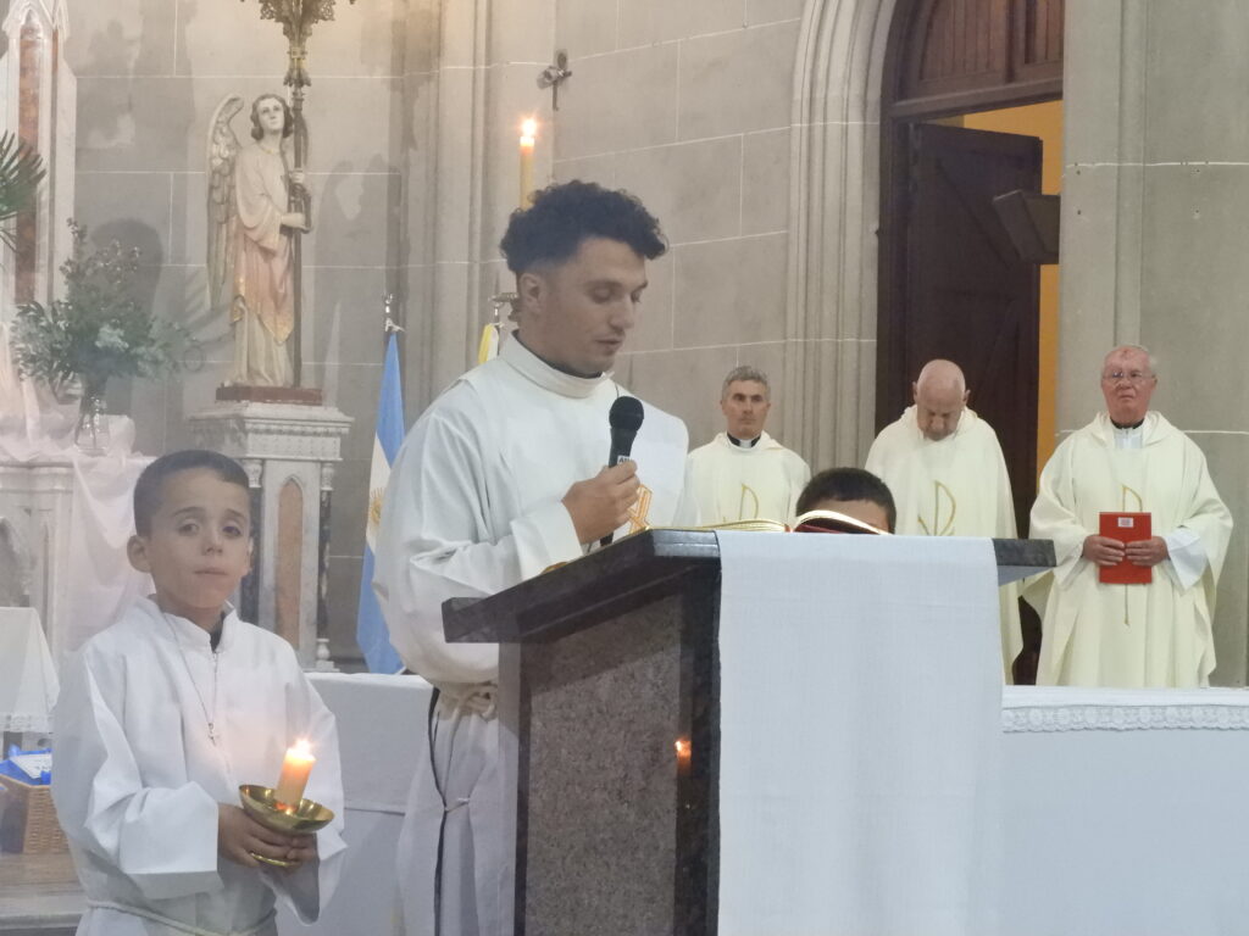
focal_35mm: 105
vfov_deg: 14.1
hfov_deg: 18.7
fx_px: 3789
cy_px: 468
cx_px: 624
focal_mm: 18.8
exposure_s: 1/13
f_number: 6
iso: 1600
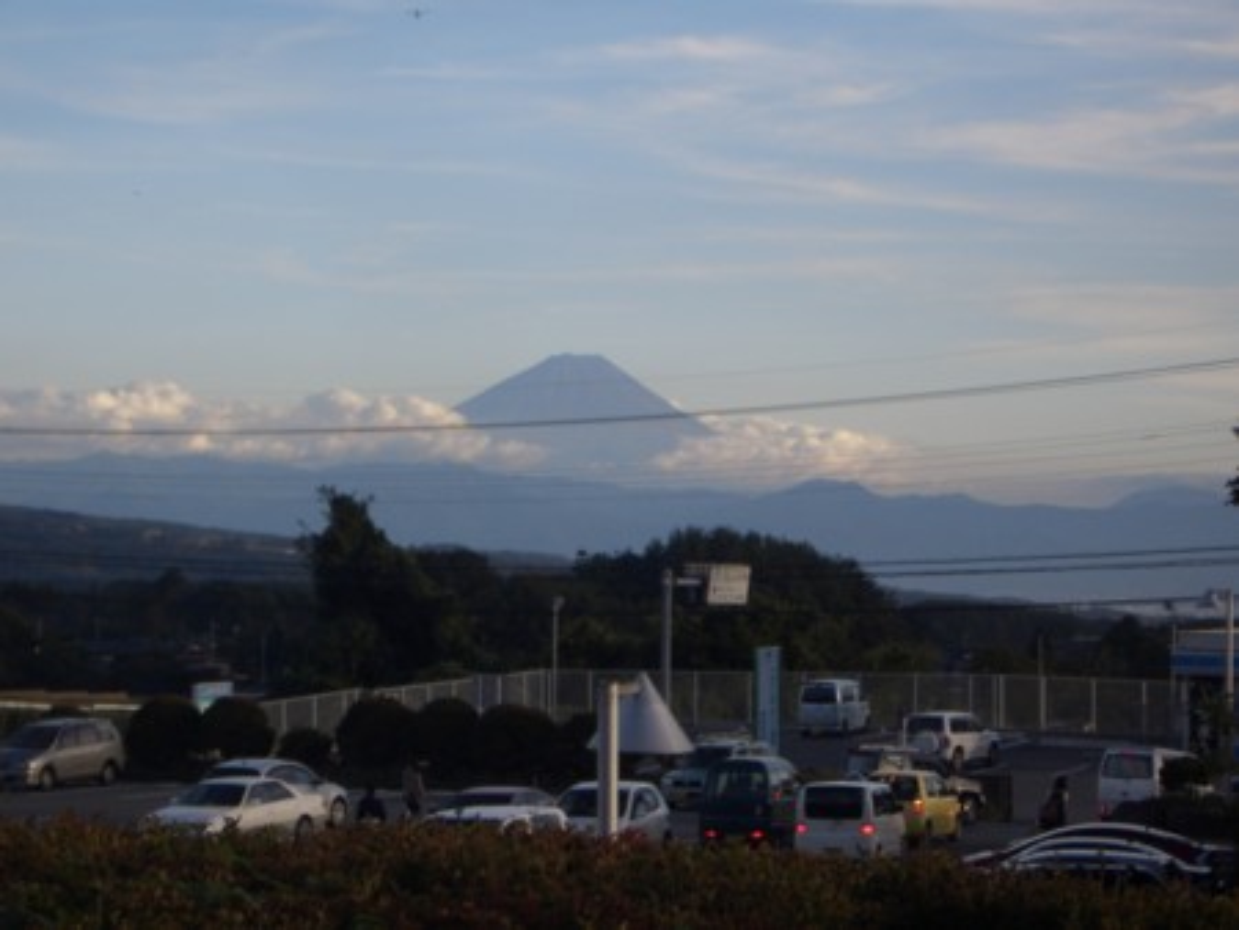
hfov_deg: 18.7
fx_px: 3760
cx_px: 620
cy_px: 465
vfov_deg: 14.1
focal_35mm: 105
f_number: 4.8
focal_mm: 17.4
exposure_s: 1/250
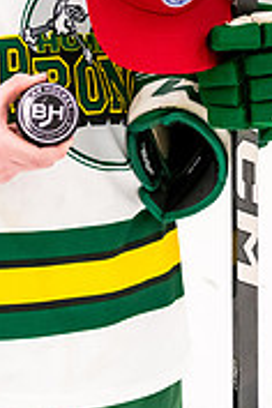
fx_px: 3026
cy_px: -90
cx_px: 60
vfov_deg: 7.6
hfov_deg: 5.1
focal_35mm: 267
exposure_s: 1/800
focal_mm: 70
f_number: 2.8
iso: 3200
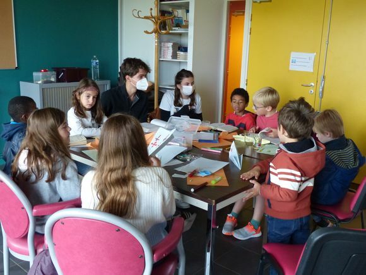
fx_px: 370
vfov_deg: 40.7
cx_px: 183
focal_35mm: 35
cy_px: 138
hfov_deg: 52.6
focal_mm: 6.3
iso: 400
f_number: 2.8
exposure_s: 1/50
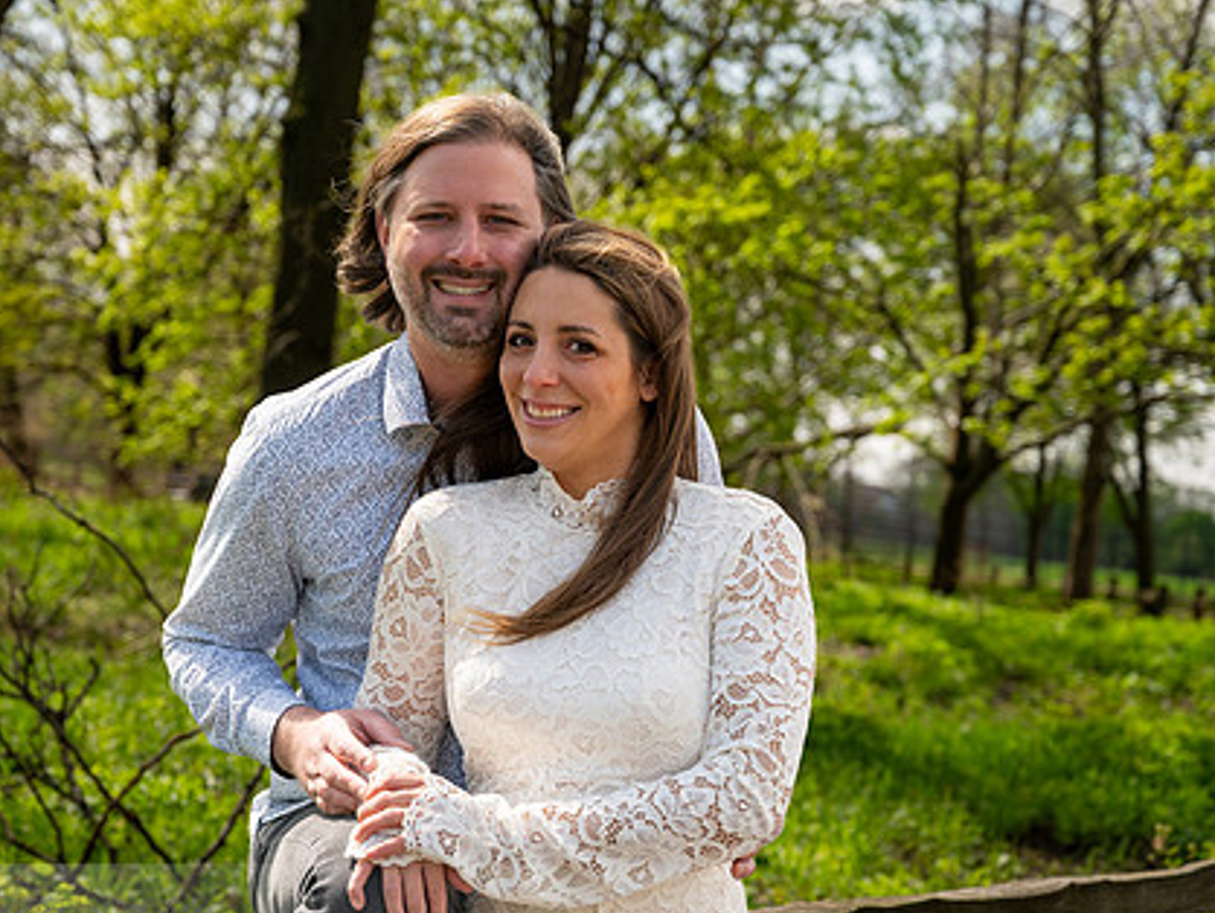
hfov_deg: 23.3
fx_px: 2950
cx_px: 544
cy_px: 416
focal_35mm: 84
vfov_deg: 17.6
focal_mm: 63
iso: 320
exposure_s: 1/1250
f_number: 5
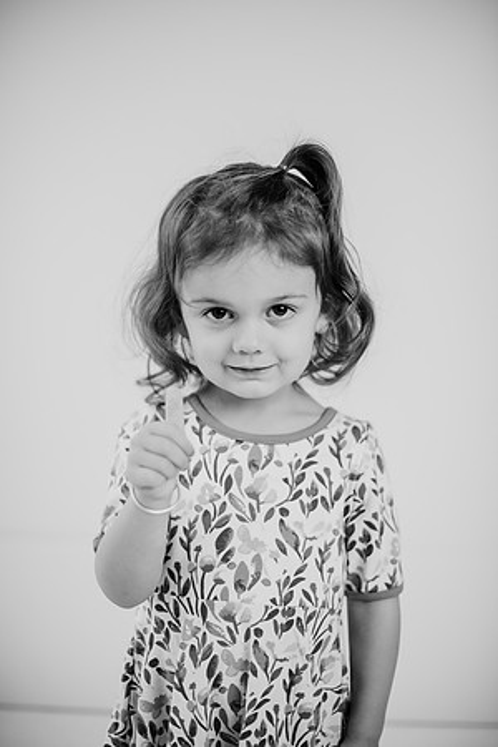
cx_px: 249
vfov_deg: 39.6
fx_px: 1037
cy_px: 374
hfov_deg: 27.0
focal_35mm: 50
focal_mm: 50
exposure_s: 1/160
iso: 100
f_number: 1.8
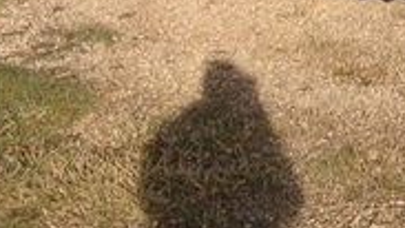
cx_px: 394
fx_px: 1214
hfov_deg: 18.5
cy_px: -168
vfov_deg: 10.2
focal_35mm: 113
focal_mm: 4.28
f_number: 2.4
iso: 50
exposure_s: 1/1439
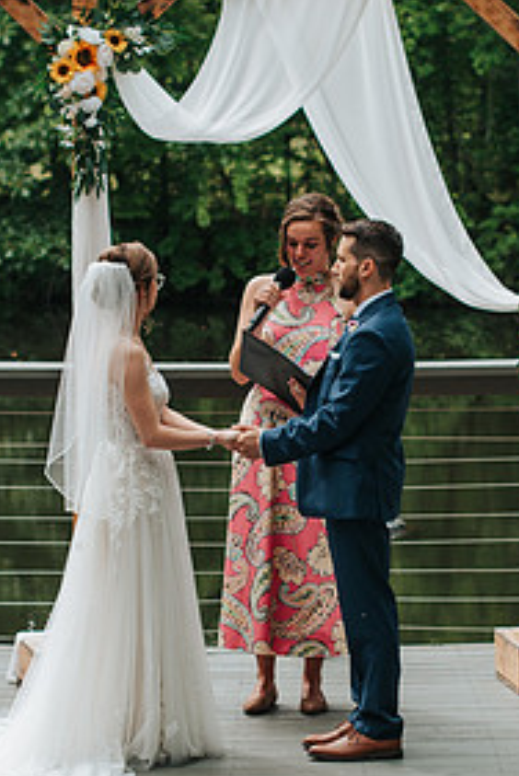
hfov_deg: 9.2
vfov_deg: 13.7
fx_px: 3236
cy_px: 477
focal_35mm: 150
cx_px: 247
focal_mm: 50
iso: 100
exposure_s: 1/400
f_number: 2.8
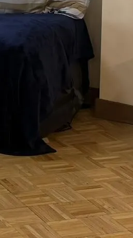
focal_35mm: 117
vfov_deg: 17.5
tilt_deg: -6.0
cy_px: -43
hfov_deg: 9.2
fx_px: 735
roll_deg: +0.7
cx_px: -190
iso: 200
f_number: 1.78
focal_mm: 6.76
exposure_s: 1/127
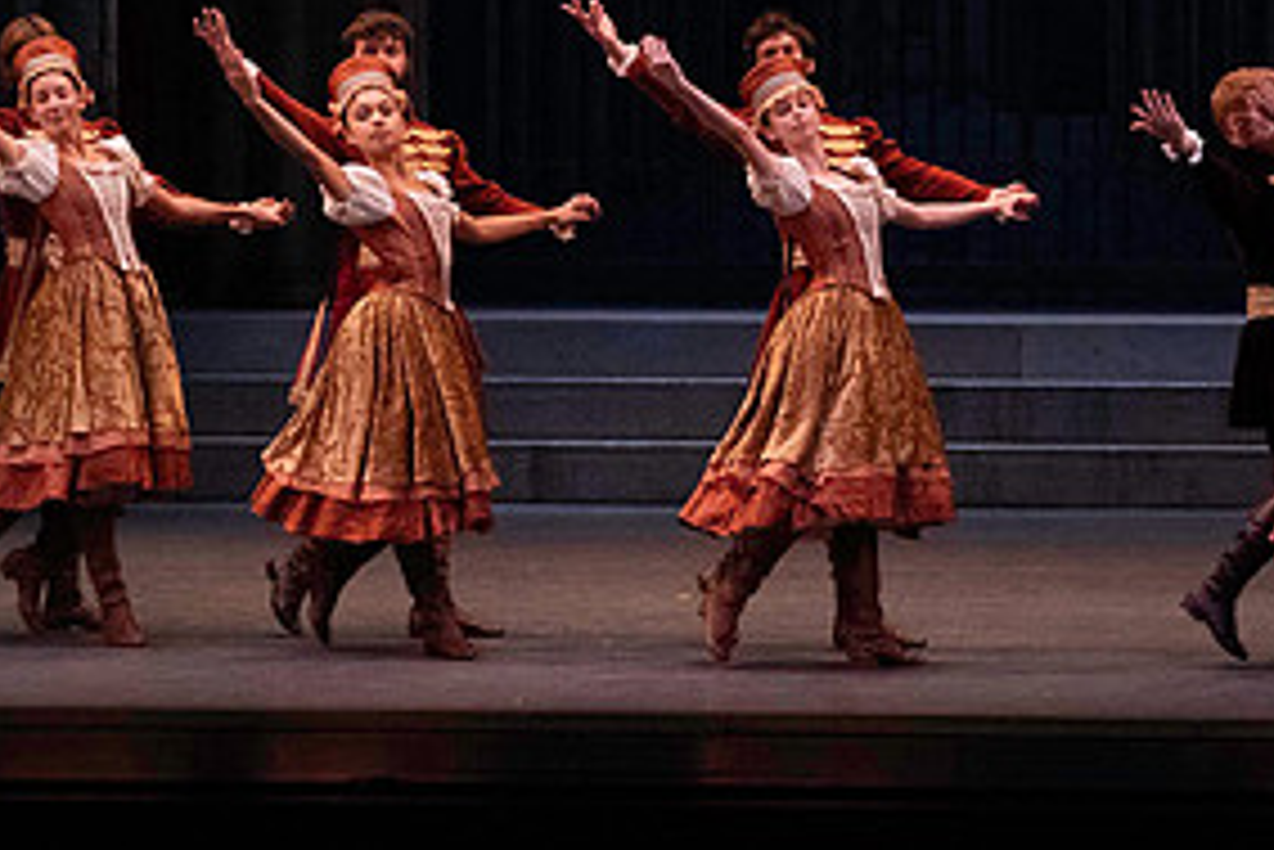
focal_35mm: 238
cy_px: -16
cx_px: 779
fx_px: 8426
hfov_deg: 8.6
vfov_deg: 5.8
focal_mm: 116
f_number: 7.1
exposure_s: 1/400
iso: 12800
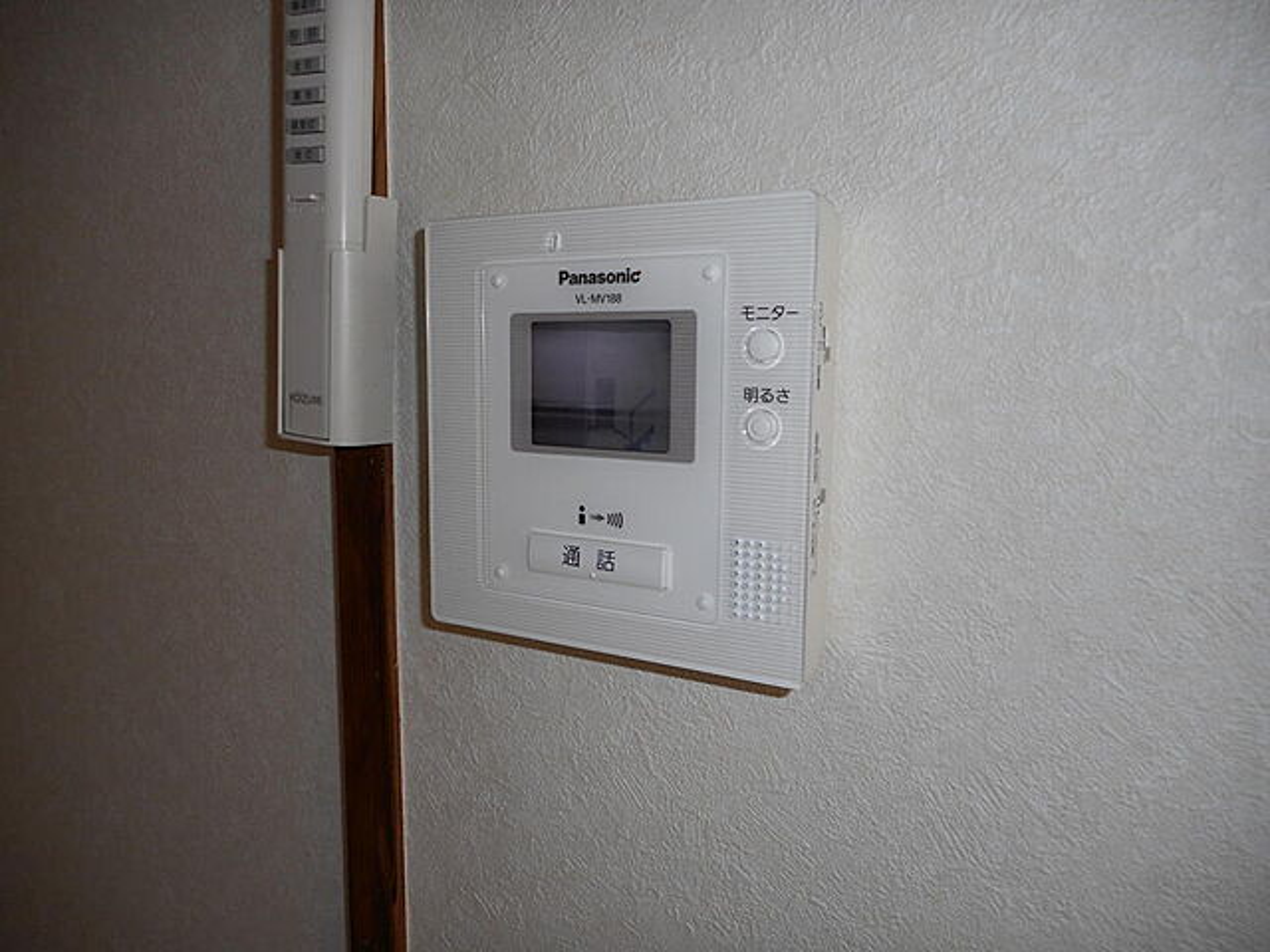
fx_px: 917
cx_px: 635
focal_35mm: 25
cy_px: 476
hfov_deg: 69.4
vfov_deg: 54.9
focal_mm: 4.5
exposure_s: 1/30
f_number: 3.7
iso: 80
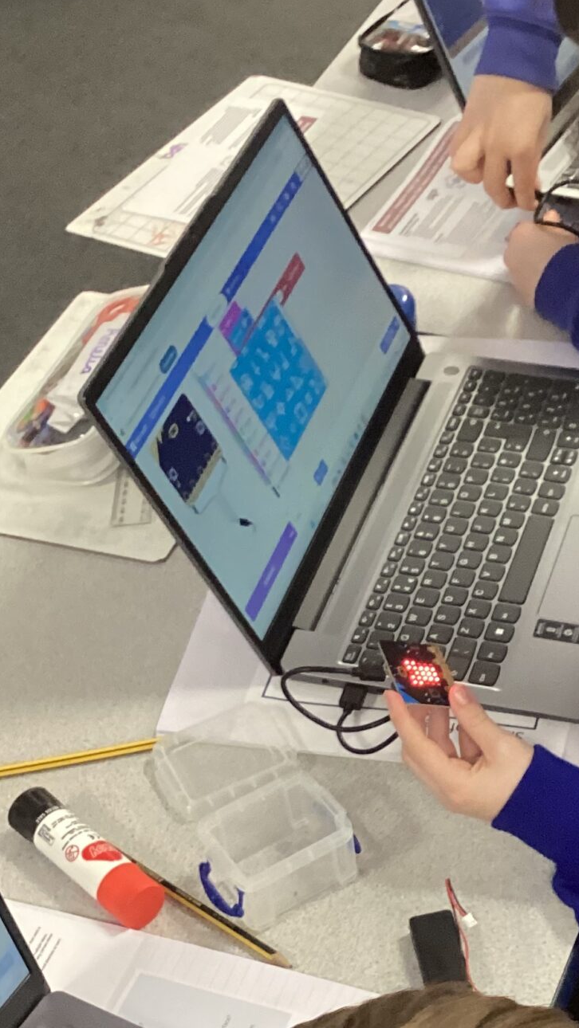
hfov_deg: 17.9
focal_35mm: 67
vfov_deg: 31.2
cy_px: 684
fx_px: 1828
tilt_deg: -46.2
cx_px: 445
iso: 320
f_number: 2.4
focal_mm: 3.3
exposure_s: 1/50
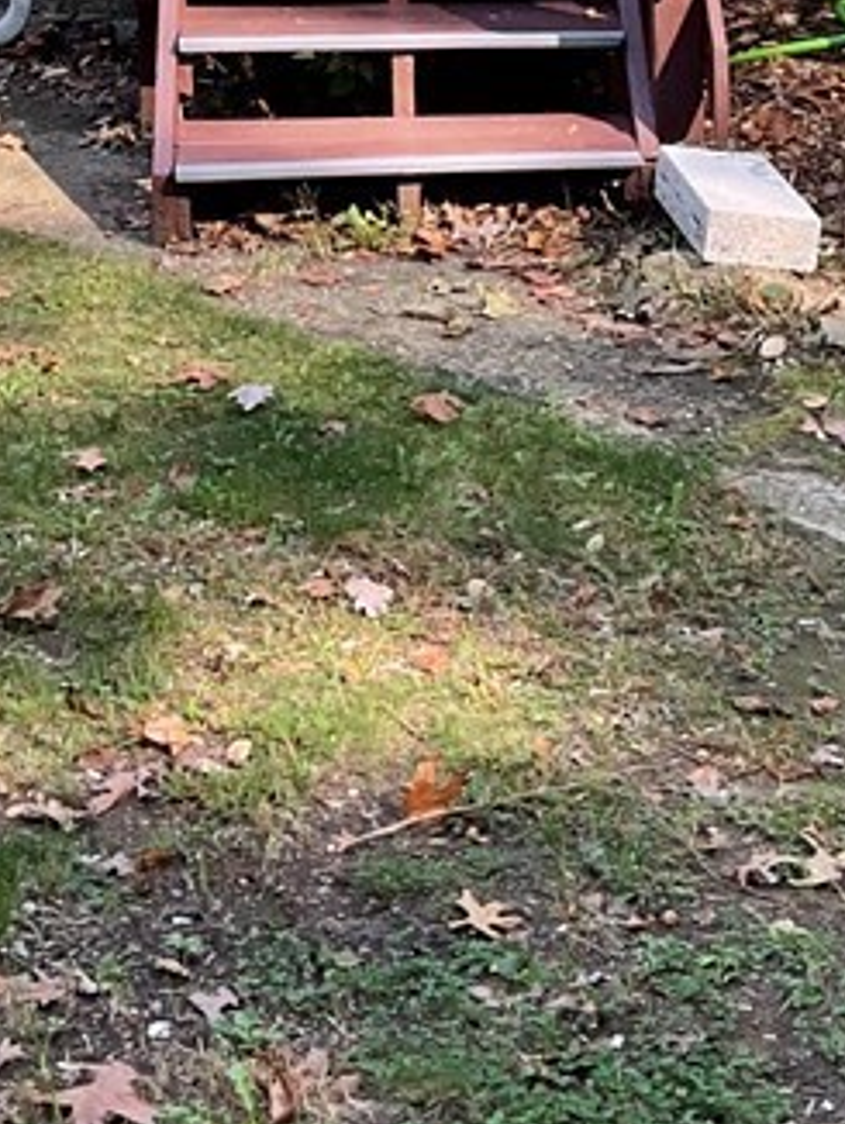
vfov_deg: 19.7
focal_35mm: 91
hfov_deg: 16.1
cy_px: -365
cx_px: 159
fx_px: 2958
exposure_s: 1/186
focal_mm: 3
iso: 16
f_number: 1.8
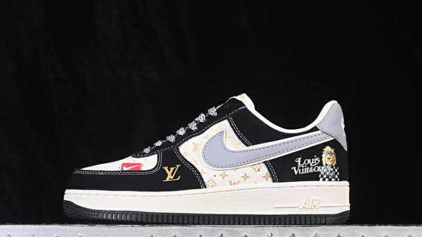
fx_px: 884
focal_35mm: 79
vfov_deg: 15.3
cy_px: 137
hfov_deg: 26.9
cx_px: 210
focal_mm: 50
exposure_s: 1/60
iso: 160
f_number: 6.3
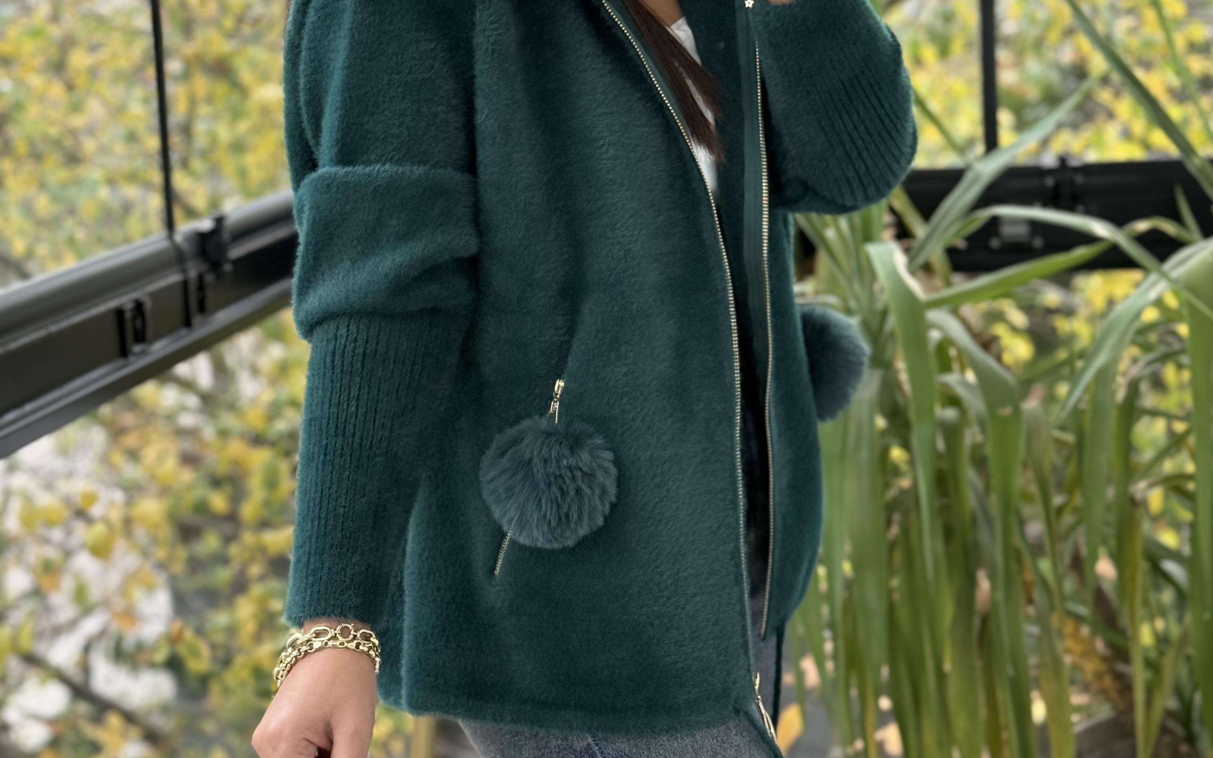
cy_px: 193
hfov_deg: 30.2
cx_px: 608
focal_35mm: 68
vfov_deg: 19.0
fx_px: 2248
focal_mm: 6.76
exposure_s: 1/142
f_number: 1.78
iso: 200
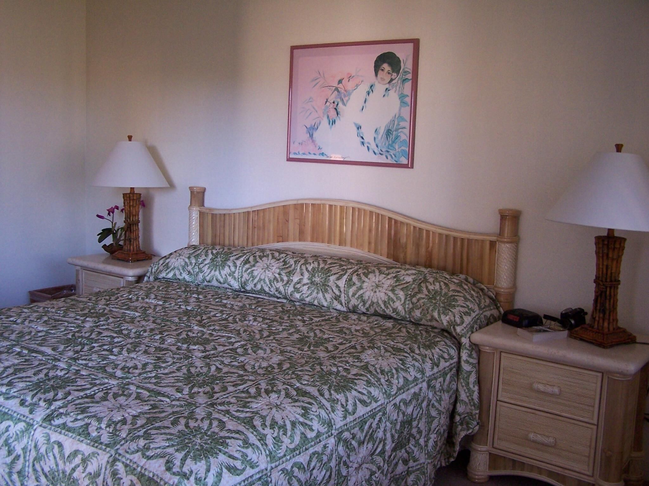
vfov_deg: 37.7
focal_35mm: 38
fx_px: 712
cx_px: 324
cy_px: 243
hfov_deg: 49.0
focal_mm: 6.3
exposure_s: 1/45
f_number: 2.8
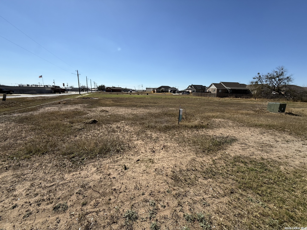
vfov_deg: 85.7
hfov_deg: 102.1
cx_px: 154
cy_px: 115
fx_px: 124
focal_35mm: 14
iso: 50
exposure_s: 1/2976
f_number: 2.2
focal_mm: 2.22
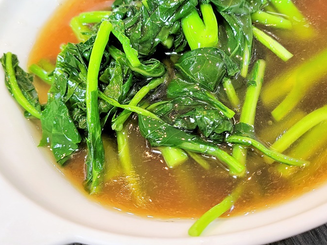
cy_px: 76
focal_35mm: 39
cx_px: 187
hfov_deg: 47.7
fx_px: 368
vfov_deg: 36.3
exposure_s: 1/40
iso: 500
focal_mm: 5.4
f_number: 1.8
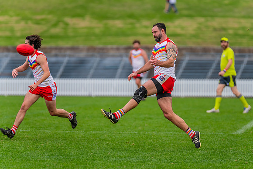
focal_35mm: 338
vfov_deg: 4.1
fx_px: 2375
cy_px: 92
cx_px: 137
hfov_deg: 6.1
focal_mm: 310
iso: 800
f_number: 4
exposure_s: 1/1000
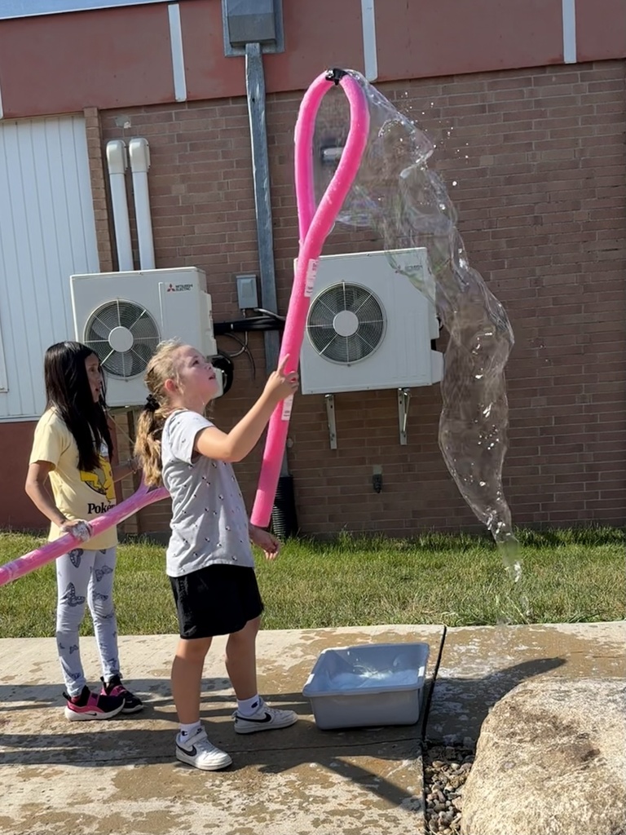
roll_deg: +4.6
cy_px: 418
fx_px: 579
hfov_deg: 56.8
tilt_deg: -7.4
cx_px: 313
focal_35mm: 24
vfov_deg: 71.6
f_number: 1.78
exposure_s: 1/3425
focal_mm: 6.76
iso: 80
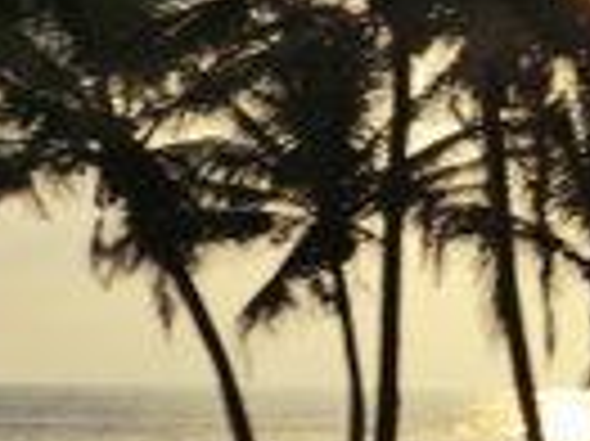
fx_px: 1771
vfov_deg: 14.2
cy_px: 144
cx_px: 500
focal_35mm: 104
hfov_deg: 18.7
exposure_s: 1/250
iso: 80
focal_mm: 6.1
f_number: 8.4
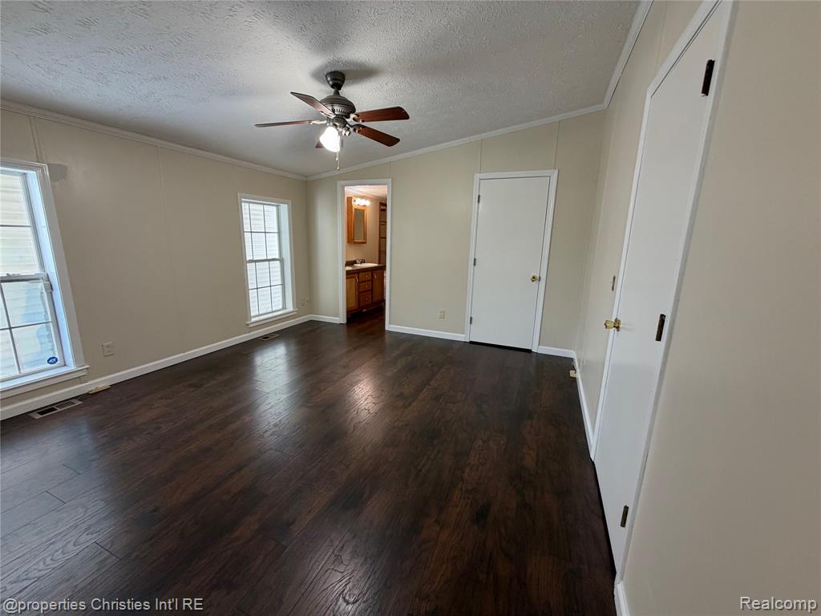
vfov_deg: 85.7
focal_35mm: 14
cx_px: 410
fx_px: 332
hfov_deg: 102.1
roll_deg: -1.6
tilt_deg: -12.6
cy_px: 308
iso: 200
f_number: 2.2
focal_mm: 2.22
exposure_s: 1/60
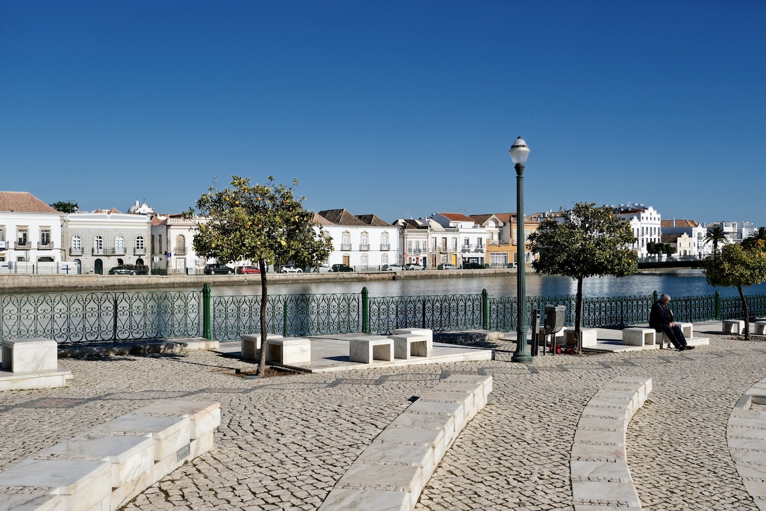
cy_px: 256
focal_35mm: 36
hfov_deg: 53.1
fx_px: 766
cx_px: 383
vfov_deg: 36.9
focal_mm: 24.2
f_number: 5.6
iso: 160
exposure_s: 1/1500
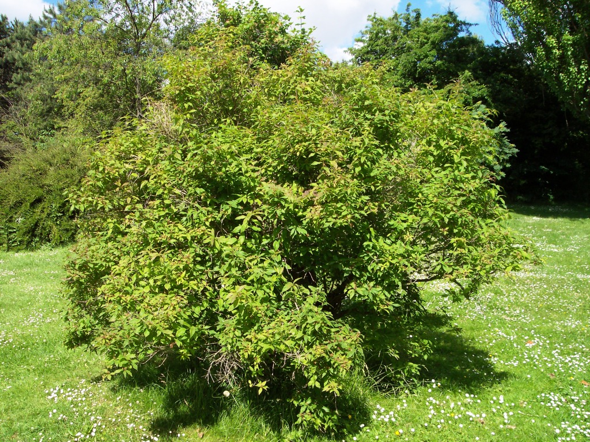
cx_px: 295
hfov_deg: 49.0
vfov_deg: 37.7
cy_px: 221
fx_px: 647
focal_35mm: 38
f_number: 4.8
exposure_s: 1/500
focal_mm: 8
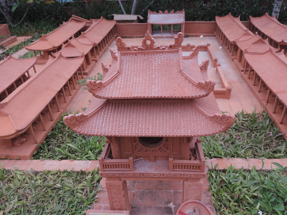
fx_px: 249
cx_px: 144
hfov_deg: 60.0
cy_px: 108
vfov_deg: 46.8
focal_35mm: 30
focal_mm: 5.3
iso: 80
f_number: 3.1
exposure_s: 1/80
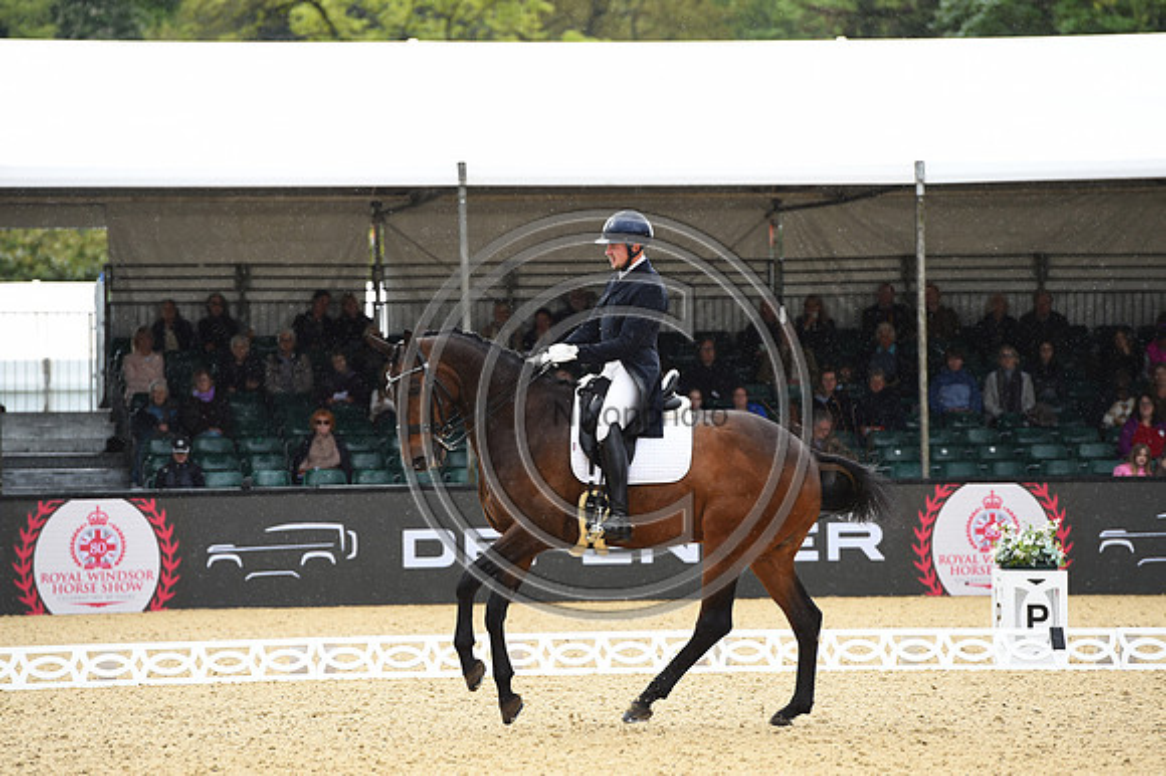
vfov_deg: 6.9
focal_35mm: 200
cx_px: 583
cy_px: 388
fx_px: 6474
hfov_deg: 10.3
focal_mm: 200
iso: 500
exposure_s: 1/1250
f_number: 5
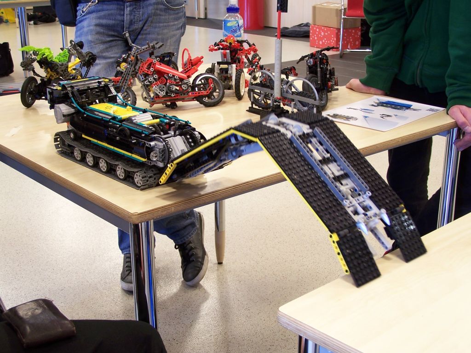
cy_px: 176
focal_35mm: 51
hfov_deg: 37.5
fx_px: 694
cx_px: 236
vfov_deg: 28.6
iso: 80
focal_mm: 8.5
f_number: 3
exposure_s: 1/6
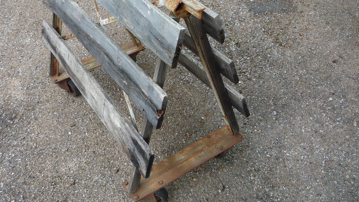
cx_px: 189
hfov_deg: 50.4
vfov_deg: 29.5
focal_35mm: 40
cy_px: 68
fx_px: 381
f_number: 4
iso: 100
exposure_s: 1/100
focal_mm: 5.2
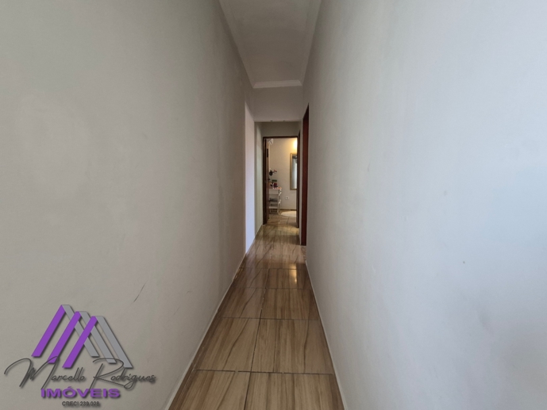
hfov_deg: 106.2
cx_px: 274
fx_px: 205
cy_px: 205
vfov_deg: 89.9
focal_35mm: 13
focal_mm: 1.74
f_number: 2.2
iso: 200
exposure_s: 1/60
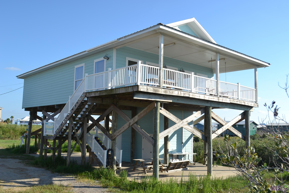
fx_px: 289
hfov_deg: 53.1
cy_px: 96
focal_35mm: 36
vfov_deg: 36.9
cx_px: 144
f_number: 7.1
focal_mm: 24
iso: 100
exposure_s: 1/200
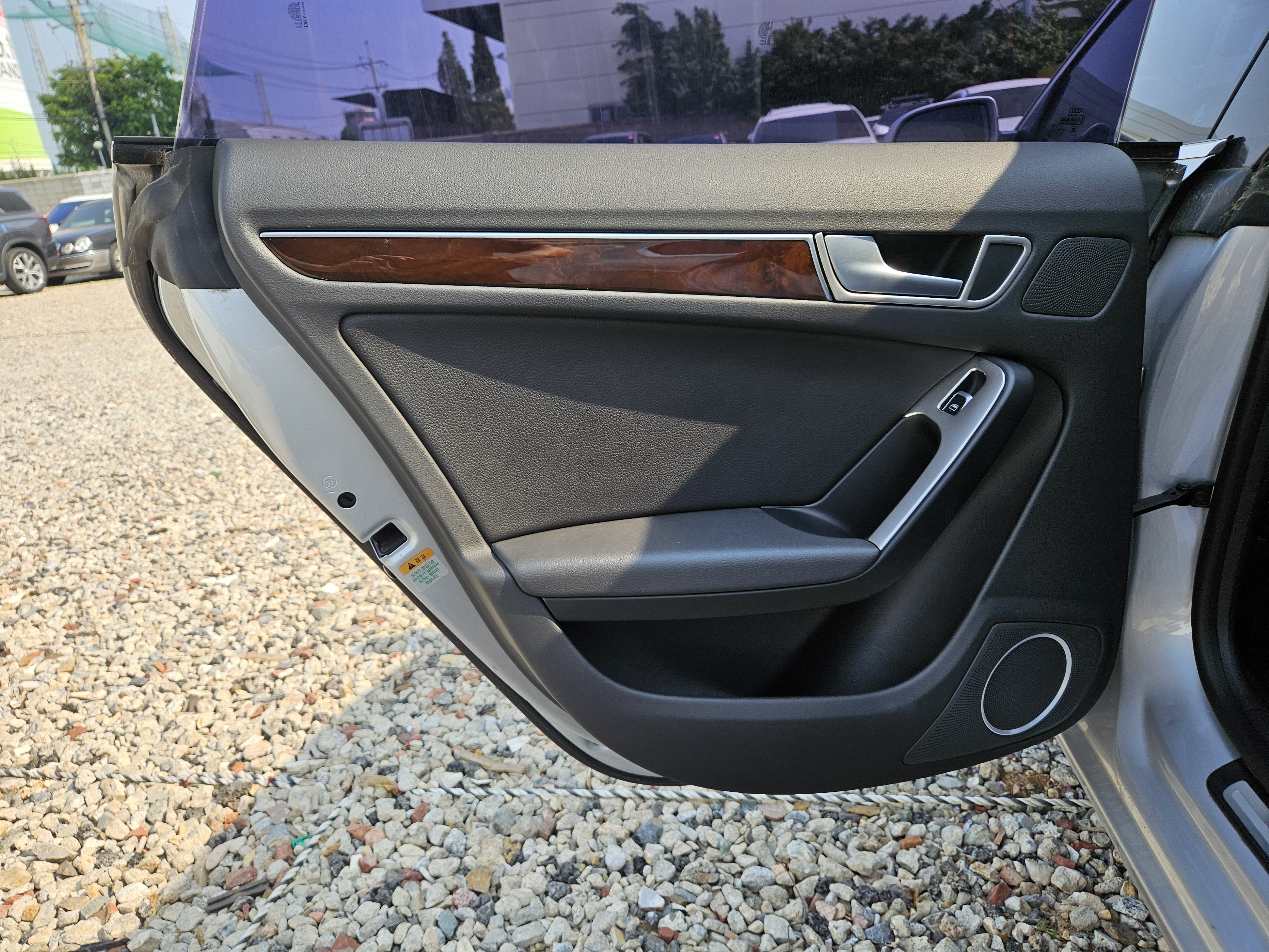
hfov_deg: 73.9
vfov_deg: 58.9
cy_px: 476
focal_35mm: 23
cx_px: 634
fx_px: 843
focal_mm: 5.4
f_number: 1.8
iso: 40
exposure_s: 1/1173
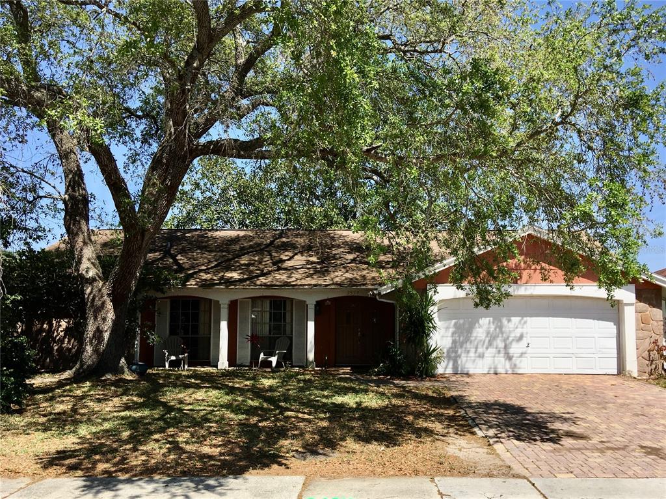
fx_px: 558
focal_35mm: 29
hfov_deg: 61.7
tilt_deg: +7.8
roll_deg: +0.8
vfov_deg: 48.2
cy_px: 250
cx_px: 333
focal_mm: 4.15
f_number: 2.2
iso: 25
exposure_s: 1/1350
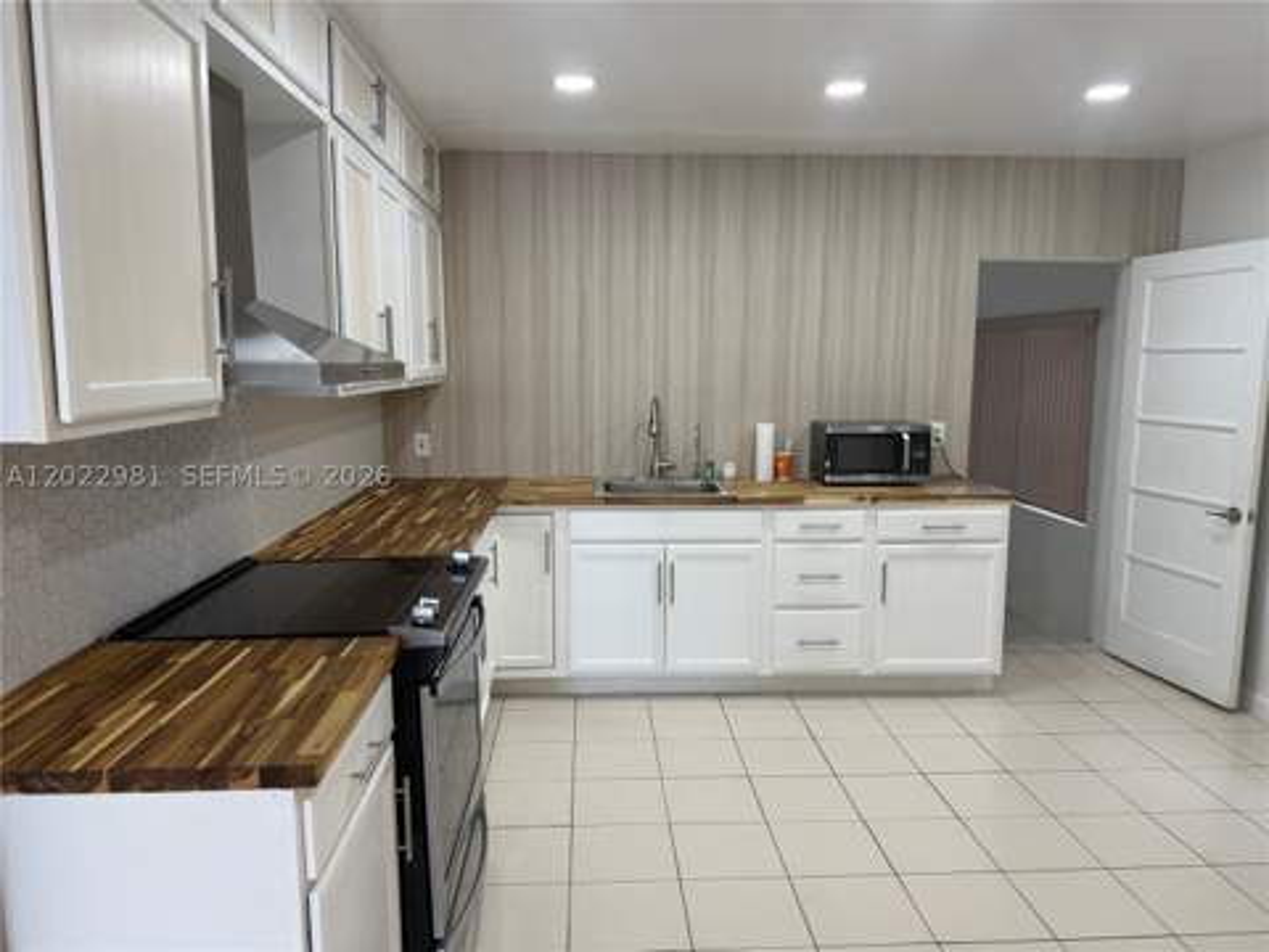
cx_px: 634
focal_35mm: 24
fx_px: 880
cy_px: 476
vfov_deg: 56.8
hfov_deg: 71.6
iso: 100
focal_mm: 6.76
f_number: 1.78
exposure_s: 1/120
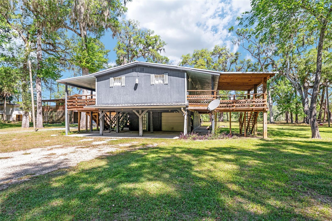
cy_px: 110
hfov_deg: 86.9
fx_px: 175
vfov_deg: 64.5
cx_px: 166
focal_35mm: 19
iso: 400
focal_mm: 19
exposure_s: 1/320
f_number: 7.1
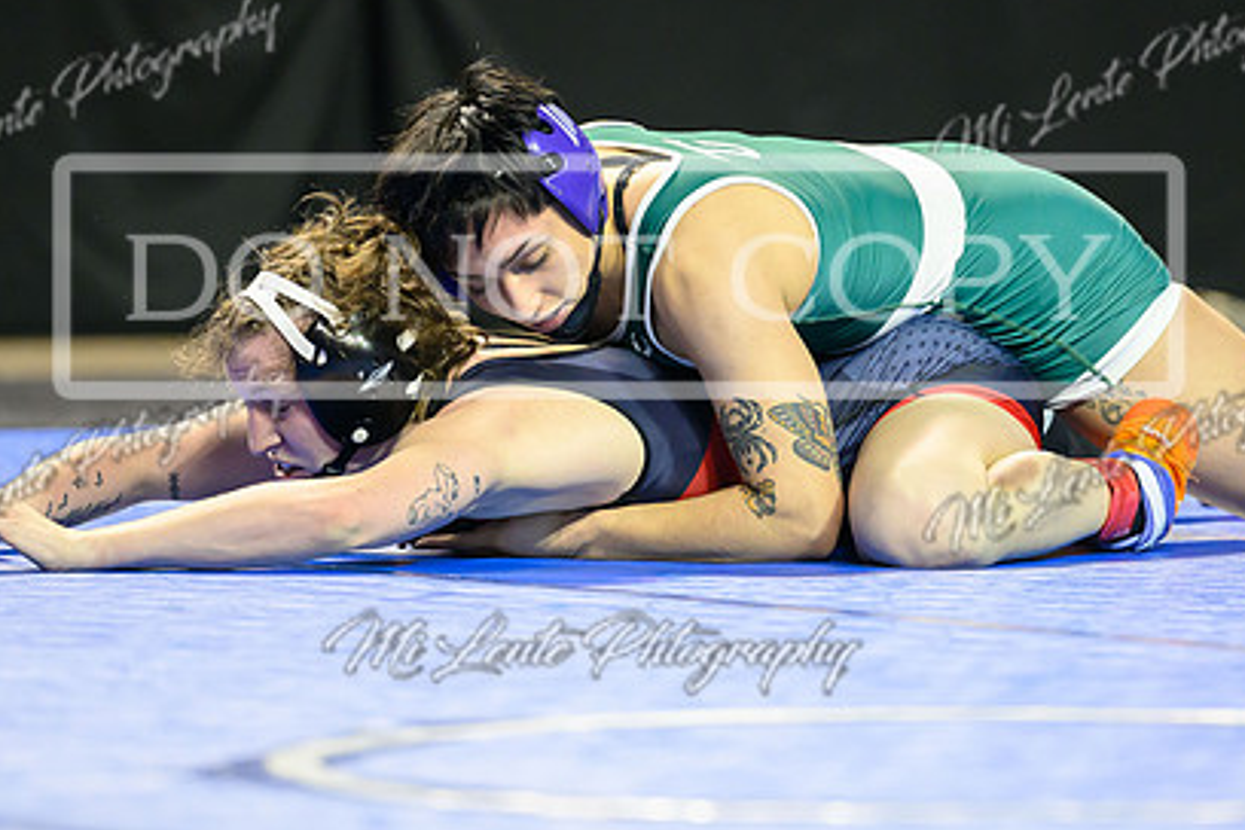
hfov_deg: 5.8
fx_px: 12311
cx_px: 629
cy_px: 387
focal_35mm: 356
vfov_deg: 3.9
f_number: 2.8
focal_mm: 200
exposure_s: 1/800
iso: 3200
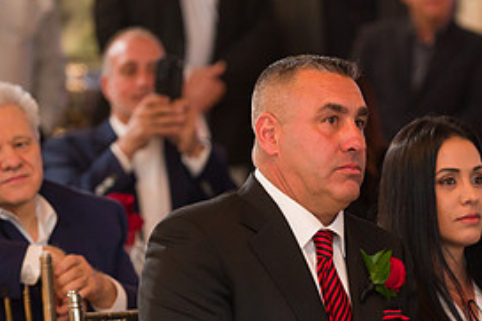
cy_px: 266
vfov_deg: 4.6
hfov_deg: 6.9
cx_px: 406
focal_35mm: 299
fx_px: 4001
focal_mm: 140
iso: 1600
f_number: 3.2
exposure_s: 1/125
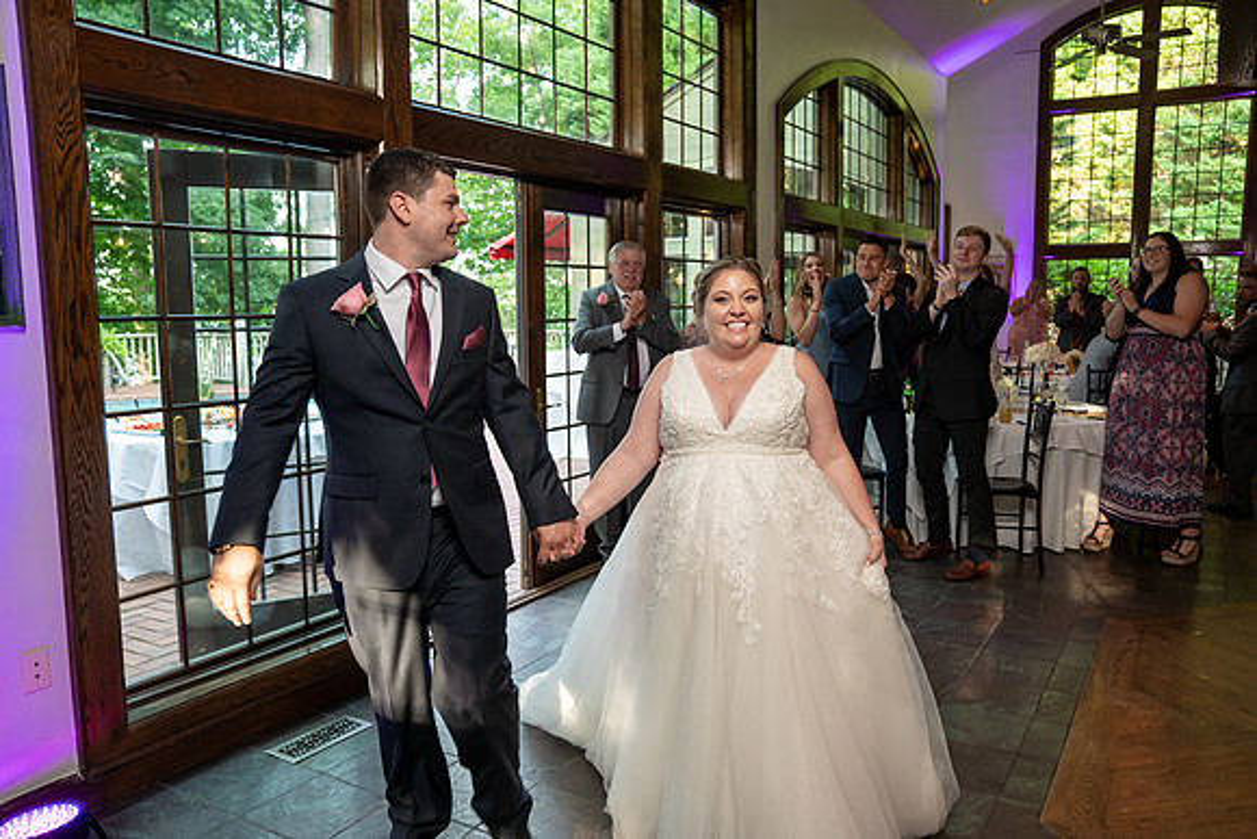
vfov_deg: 46.4
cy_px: 420
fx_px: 978
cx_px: 628
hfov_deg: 65.5
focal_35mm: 28
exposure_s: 1/200
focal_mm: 28
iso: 2000
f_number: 4
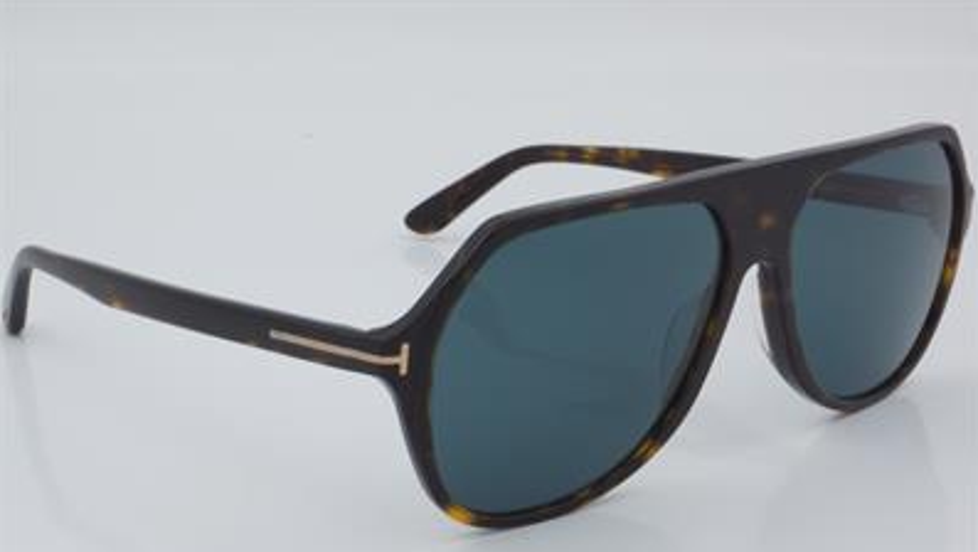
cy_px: 320
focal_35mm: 79
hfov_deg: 26.8
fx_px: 2050
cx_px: 490
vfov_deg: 15.3
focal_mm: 50
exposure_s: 1/3
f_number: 32
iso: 100
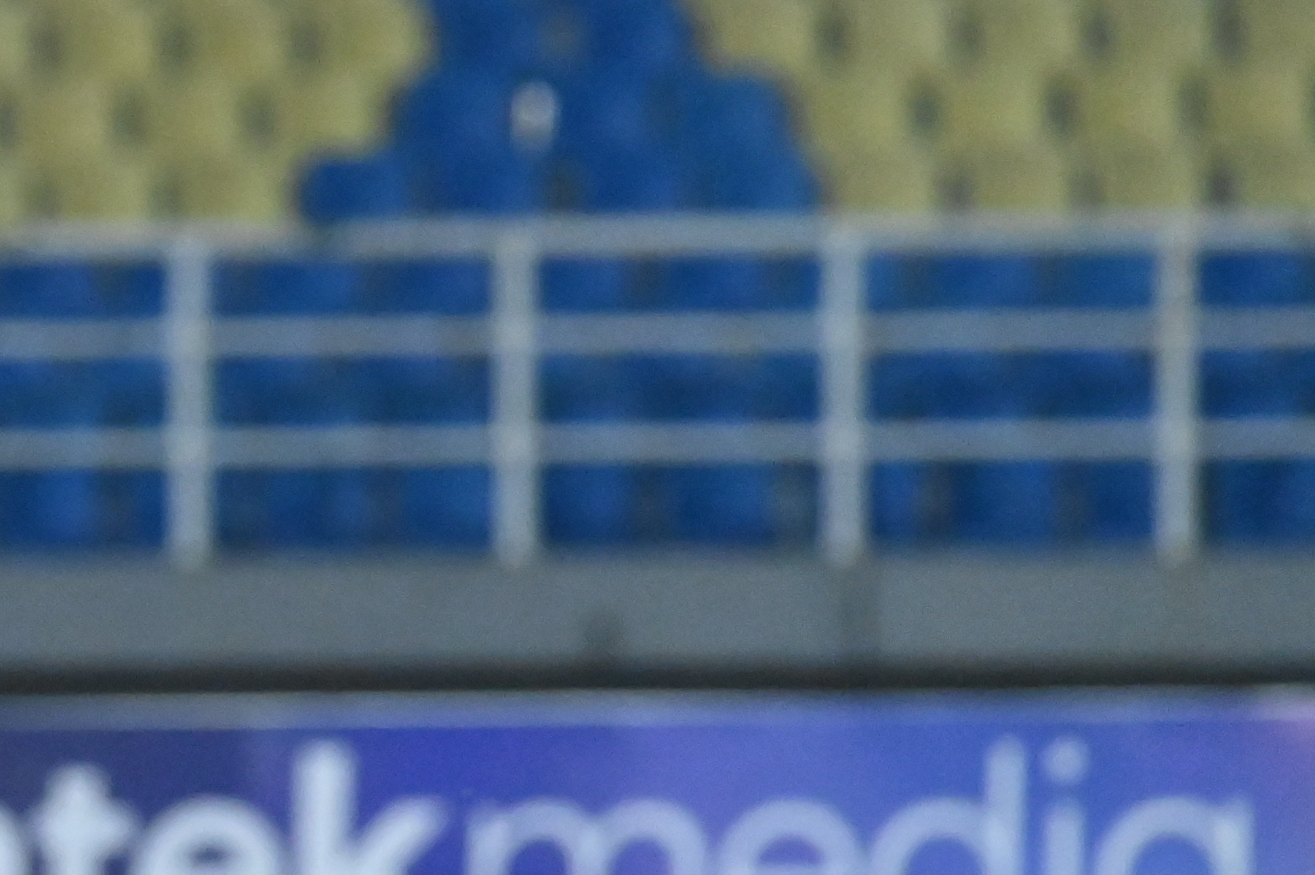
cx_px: -530
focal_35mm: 1184
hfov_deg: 1.7
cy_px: 471
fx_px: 43215
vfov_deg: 1.2
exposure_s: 1/800
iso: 10000
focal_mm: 380
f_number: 6.3
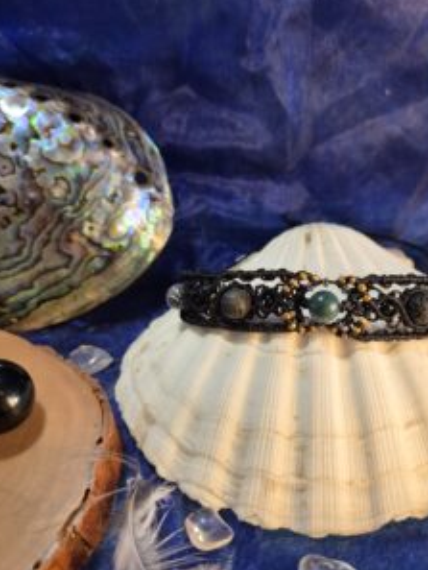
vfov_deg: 58.3
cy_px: 280
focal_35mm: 31
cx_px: 274
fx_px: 511
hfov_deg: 45.0
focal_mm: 5.4
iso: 320
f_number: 1.8
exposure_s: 1/100
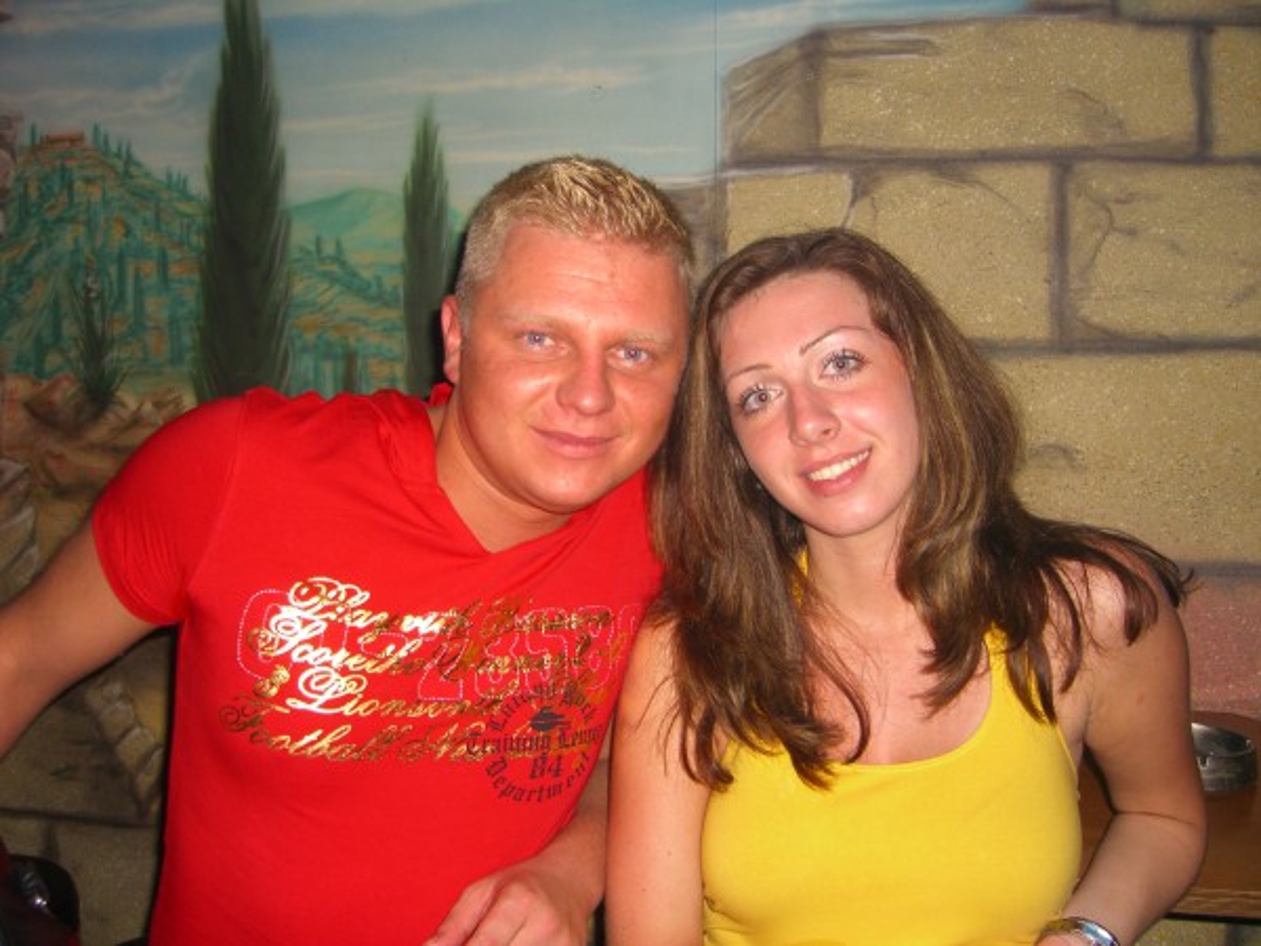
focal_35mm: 38
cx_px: 630
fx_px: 1384
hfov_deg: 49.0
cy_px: 473
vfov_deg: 37.7
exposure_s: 1/60
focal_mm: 7.9
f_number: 2.8
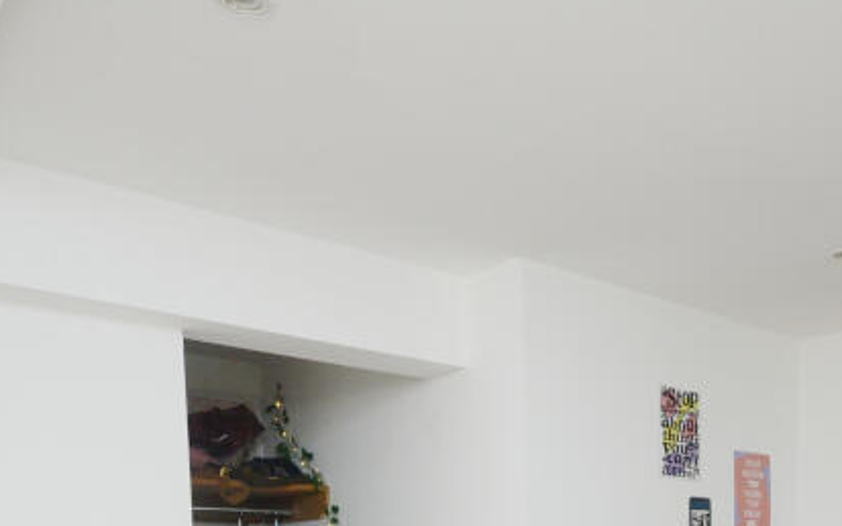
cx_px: 669
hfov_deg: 49.8
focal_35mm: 37
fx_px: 849
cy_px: 637
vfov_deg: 29.4
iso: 400
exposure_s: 1/200
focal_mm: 10
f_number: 5.6
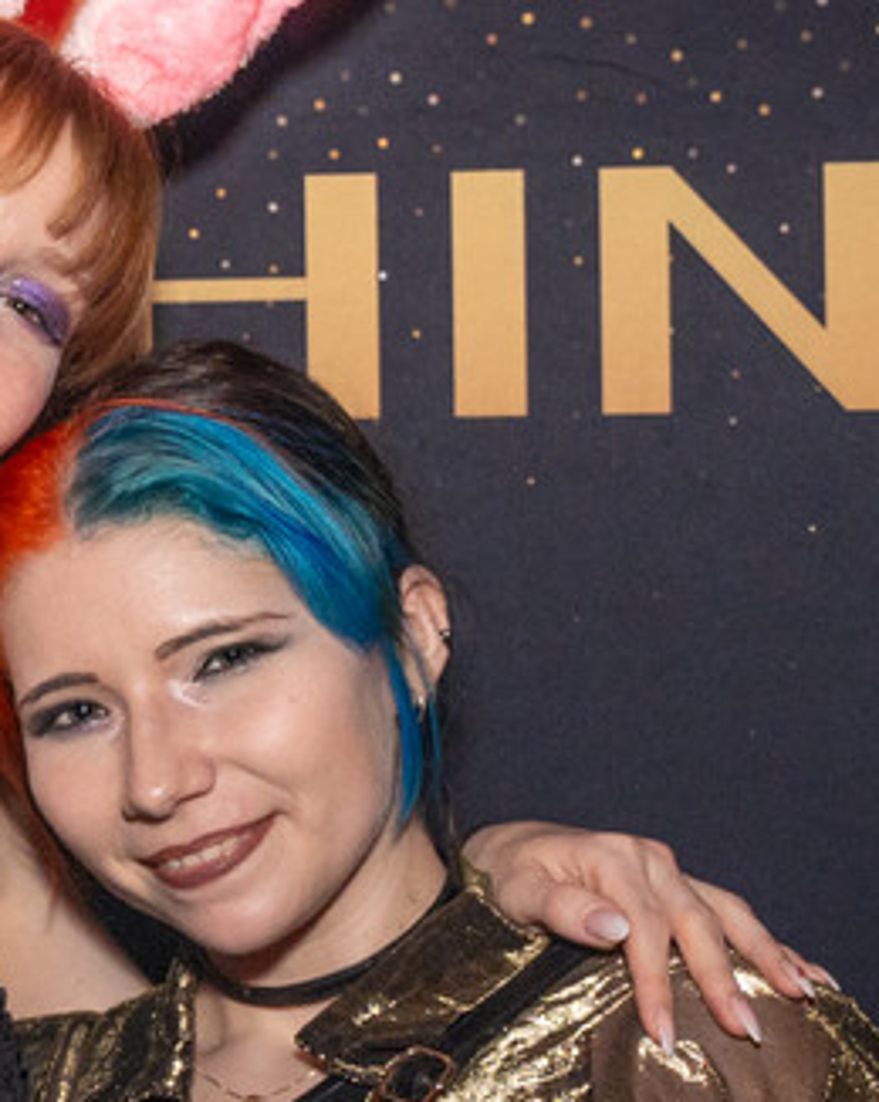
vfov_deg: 15.4
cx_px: -344
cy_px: 723
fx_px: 4072
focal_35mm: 125
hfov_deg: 11.9
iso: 1250
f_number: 3.2
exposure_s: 1/125
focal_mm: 29.5
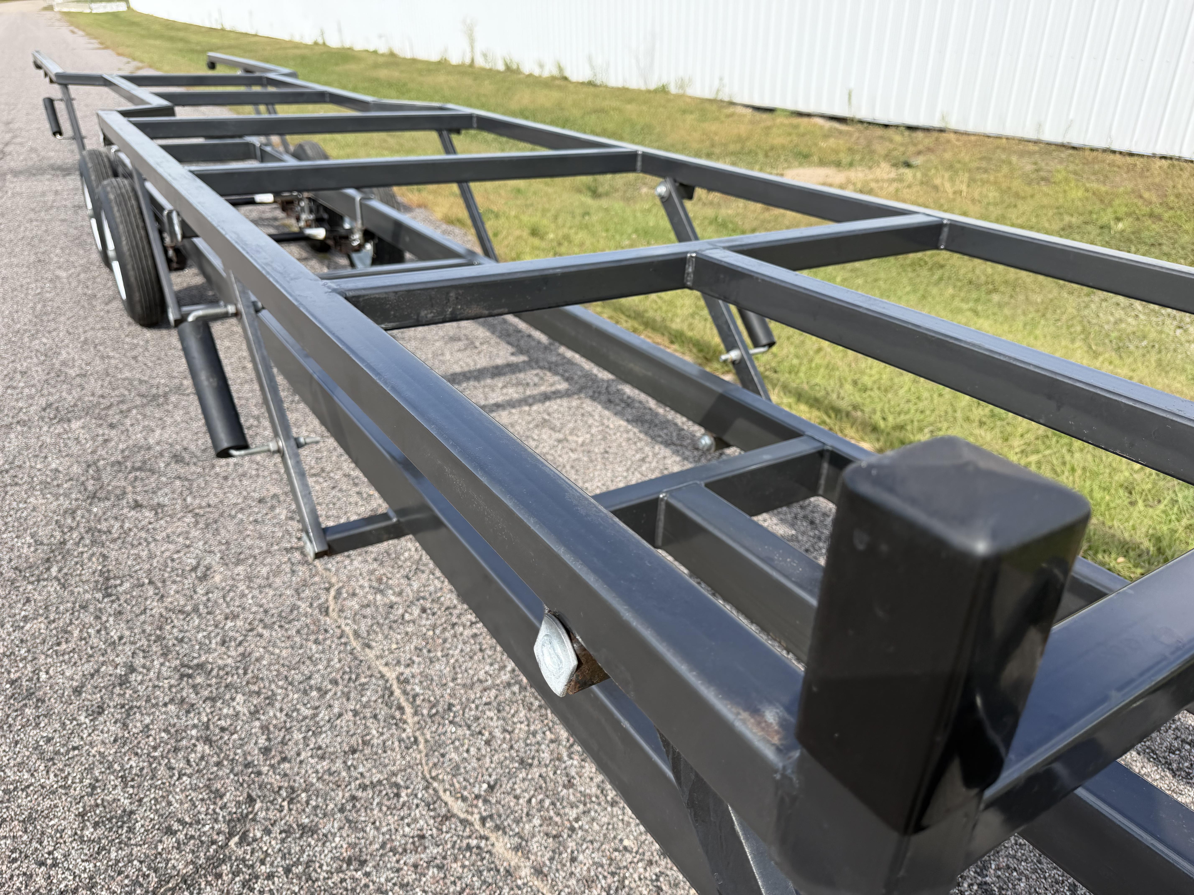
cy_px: 448
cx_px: 597
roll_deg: +3.0
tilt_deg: -26.2
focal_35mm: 24
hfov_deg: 71.6
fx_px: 828
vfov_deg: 56.8
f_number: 1.78
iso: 80
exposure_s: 1/2110
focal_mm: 6.76
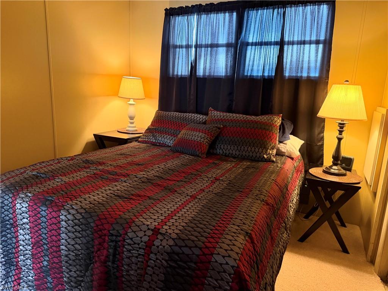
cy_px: 146
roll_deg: -2.4
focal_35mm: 24
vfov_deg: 56.8
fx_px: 269
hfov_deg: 71.6
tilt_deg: -12.0
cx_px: 194
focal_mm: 6.76
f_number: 1.78
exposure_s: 1/60
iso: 500
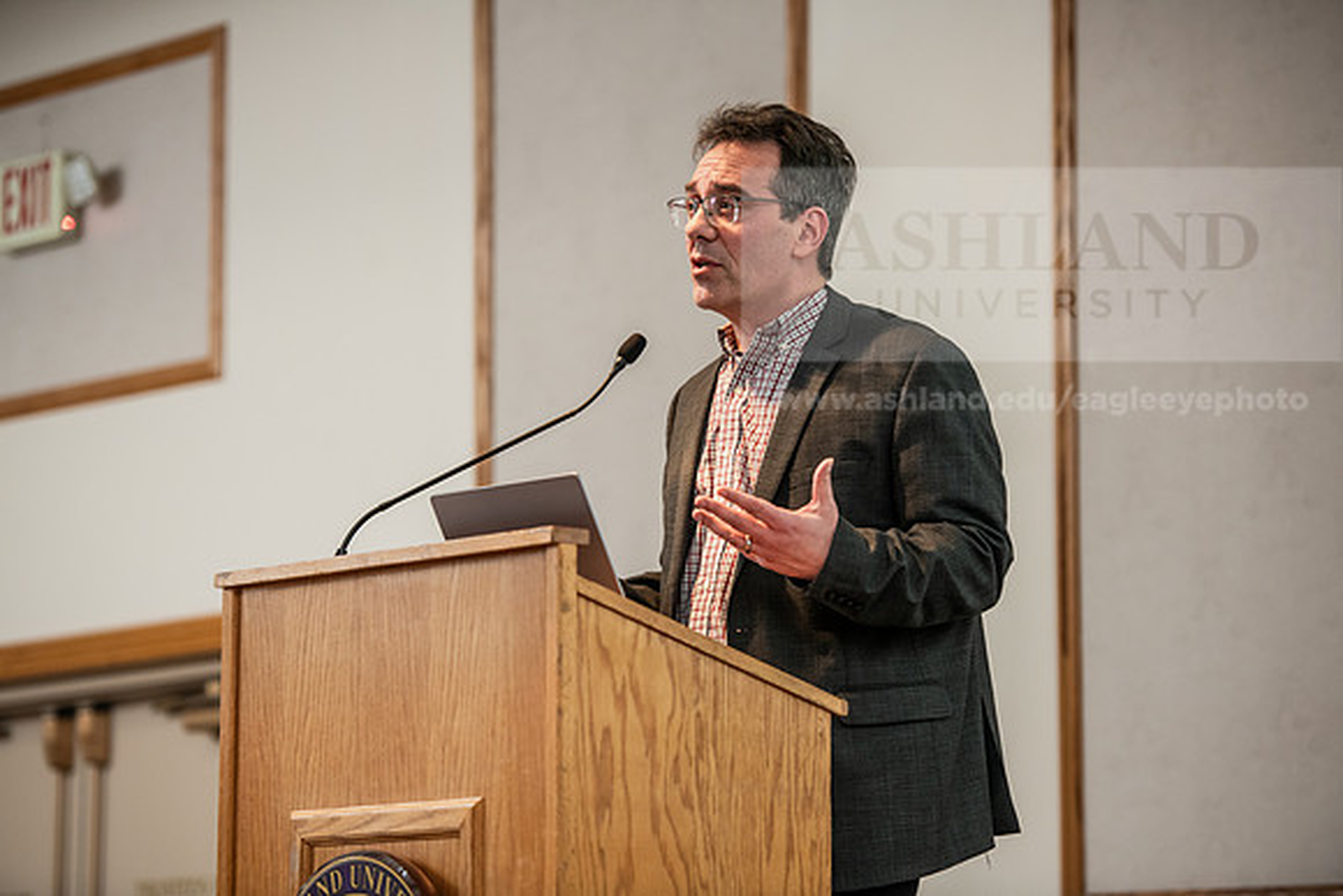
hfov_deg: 15.2
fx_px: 5037
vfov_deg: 10.2
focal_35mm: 135
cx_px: 672
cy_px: 448
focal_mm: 135
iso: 1000
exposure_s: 1/200
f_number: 3.2
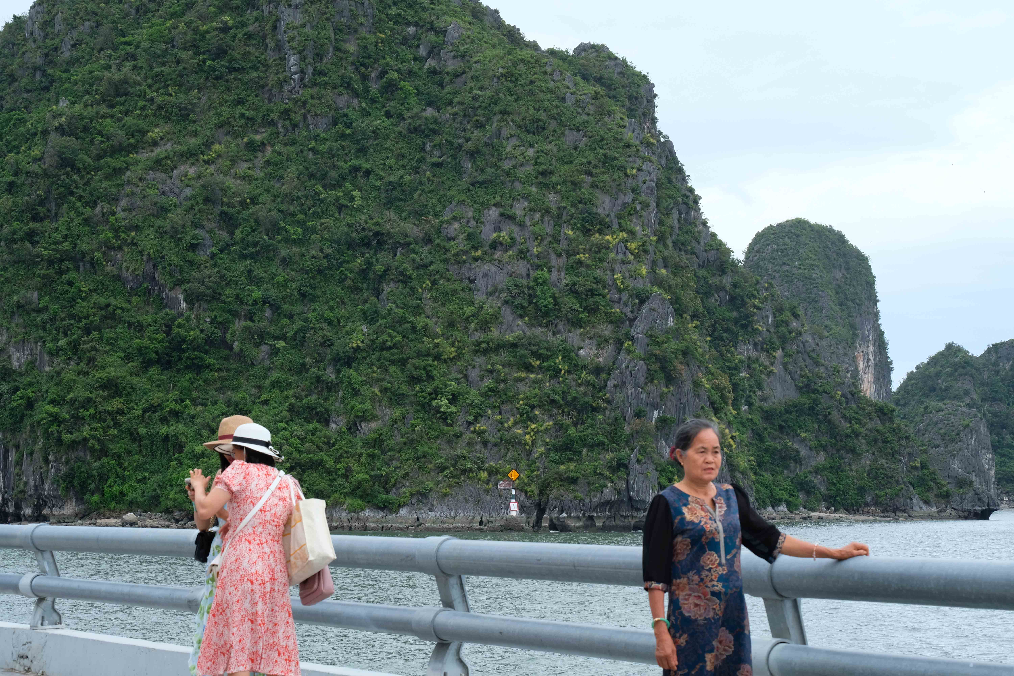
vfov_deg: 17.1
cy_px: 338
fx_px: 2253
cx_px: 507
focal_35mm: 80
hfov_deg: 25.4
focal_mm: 53
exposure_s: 1/240
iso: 400
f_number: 8
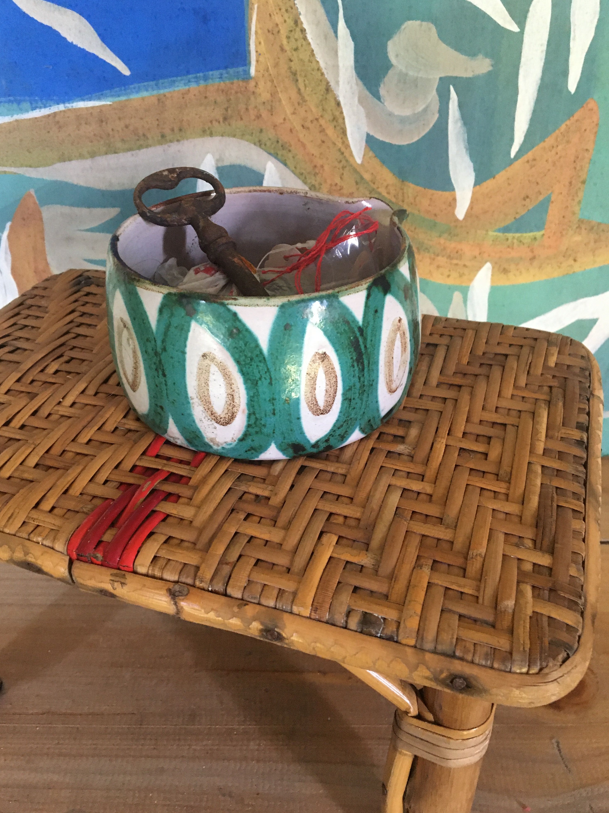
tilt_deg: -33.7
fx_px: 704
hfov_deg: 46.8
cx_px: 294
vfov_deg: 60.0
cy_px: 409
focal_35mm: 30
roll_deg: +1.6
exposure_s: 1/17
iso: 200
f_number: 2.2
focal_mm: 4.15
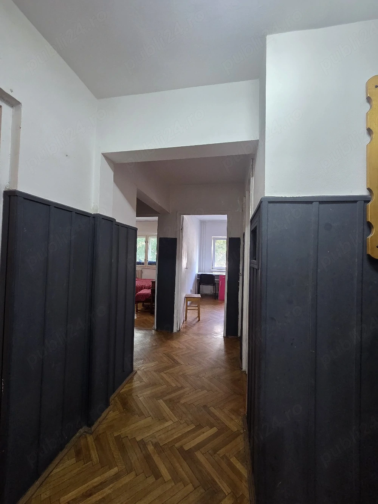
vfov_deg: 106.2
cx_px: 189
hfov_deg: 89.9
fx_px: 189
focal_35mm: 13
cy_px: 252
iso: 250
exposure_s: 1/50.3
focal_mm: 2.2
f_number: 2.2
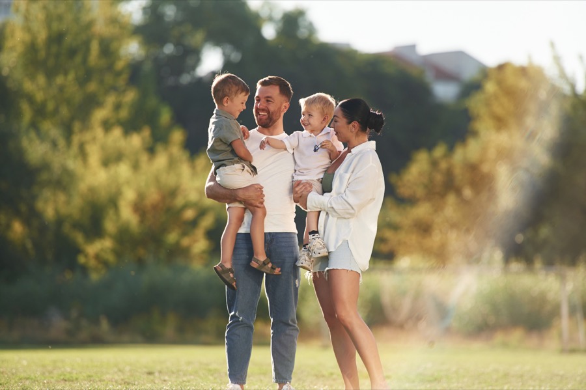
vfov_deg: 6.9
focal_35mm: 200
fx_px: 3254
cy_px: 195
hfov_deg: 10.3
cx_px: 293
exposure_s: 1/2500
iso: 200
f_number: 2.8
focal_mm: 200
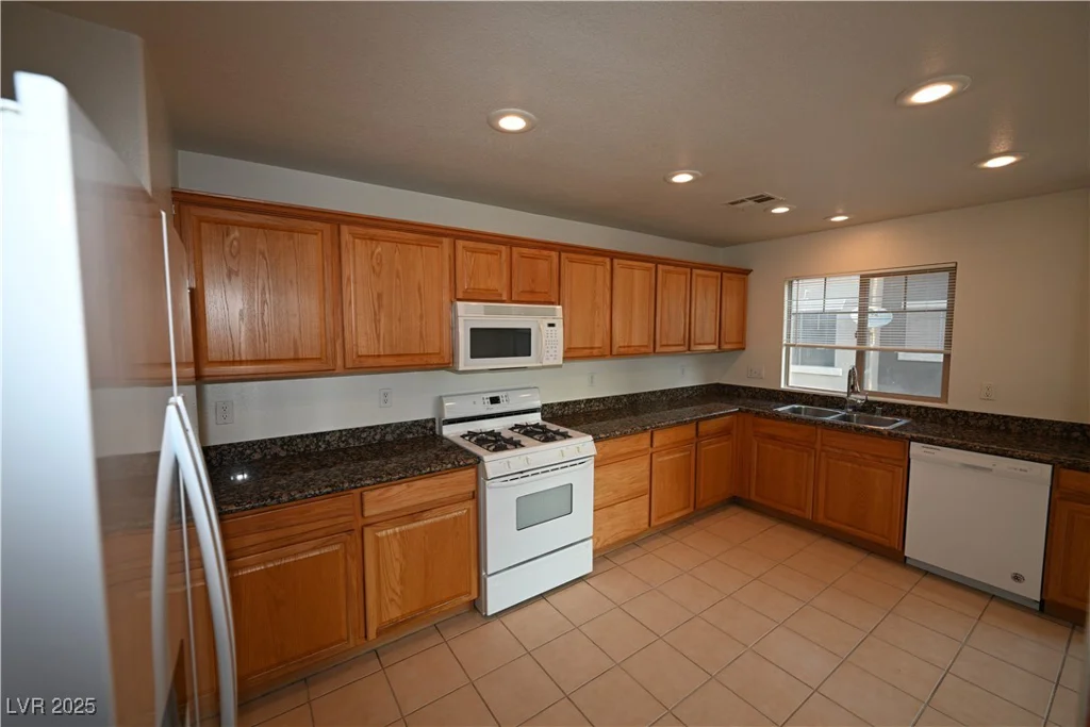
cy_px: 364
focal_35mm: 14
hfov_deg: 104.2
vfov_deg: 81.2
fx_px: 424
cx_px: 545
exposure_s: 1/80
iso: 640
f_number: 4.5
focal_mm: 14
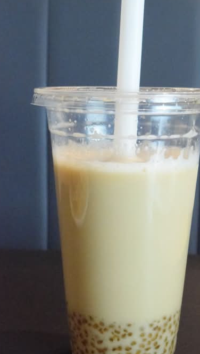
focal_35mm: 66
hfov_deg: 18.2
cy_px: 187
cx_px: 121
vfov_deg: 31.9
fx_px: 622
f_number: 13
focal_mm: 34
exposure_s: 1/160
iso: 16000
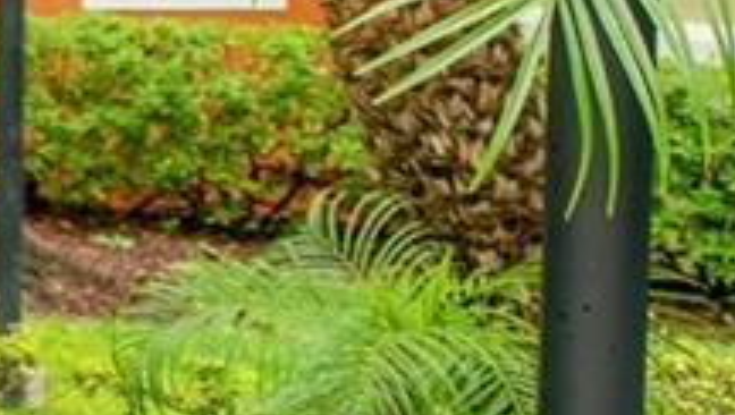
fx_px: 2419
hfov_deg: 10.9
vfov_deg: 9.2
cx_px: -1518
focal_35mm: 124
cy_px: -401
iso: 100
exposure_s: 1/80
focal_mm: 16
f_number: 5
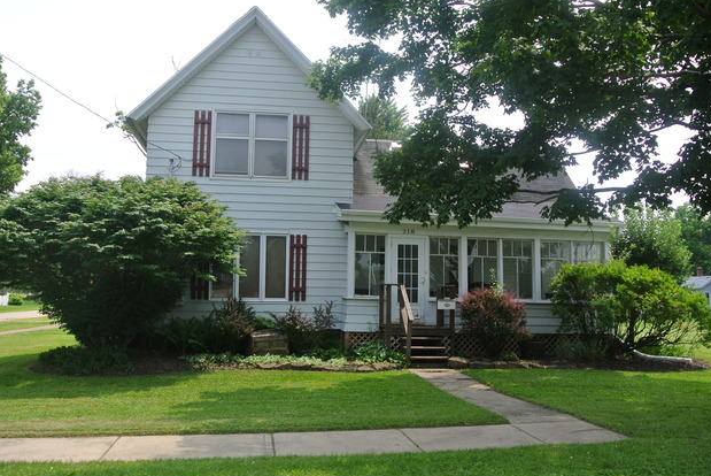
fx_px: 613
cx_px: 348
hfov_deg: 60.2
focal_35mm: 31
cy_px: 243
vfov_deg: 42.4
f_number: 4.5
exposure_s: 1/500
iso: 100
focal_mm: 11.4
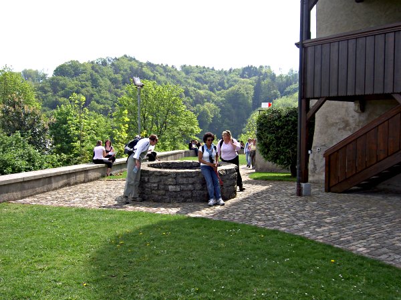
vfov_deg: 41.8
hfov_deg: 54.0
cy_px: 150
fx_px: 394
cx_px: 200
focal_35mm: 34
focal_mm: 5.6
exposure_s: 1/200
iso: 50
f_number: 4.7
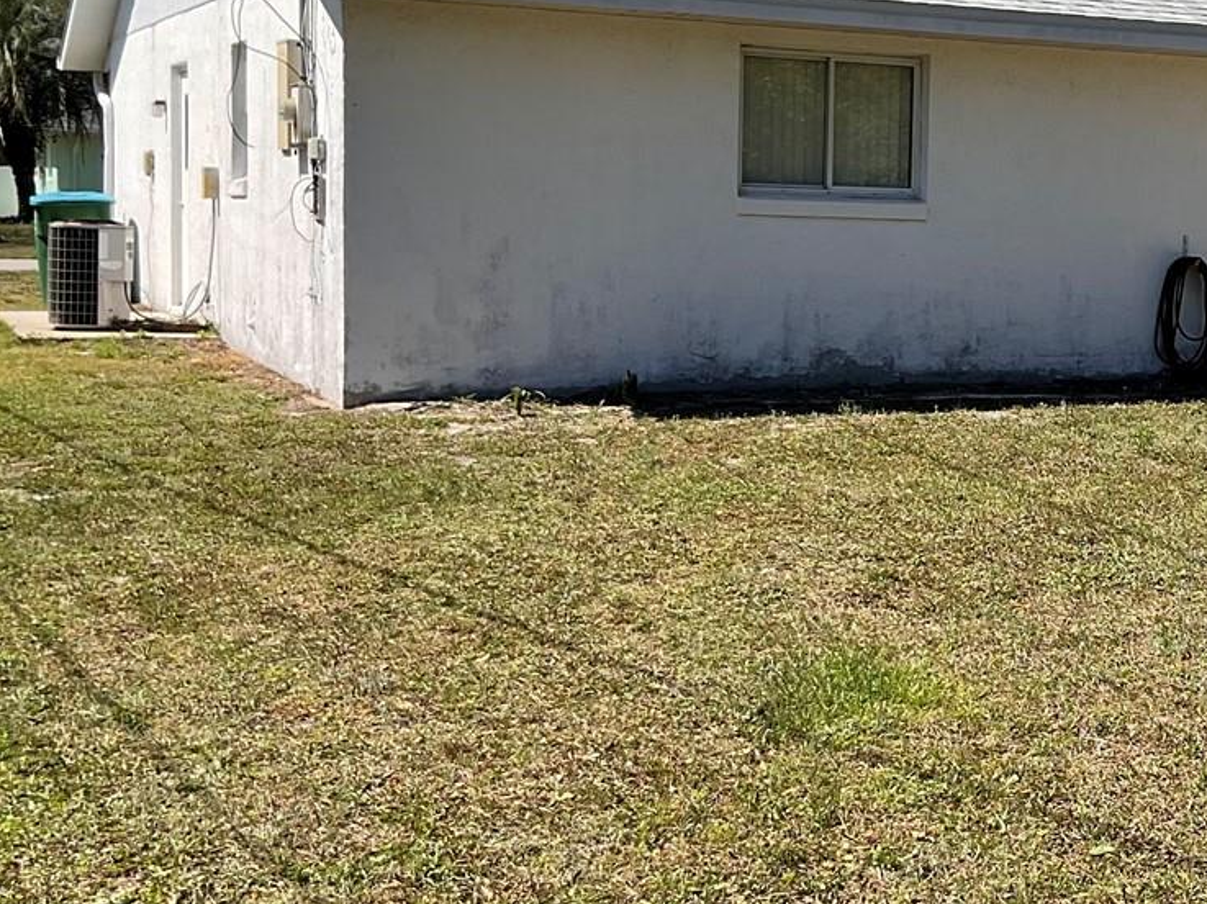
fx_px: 2196
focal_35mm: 63
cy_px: 370
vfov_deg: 23.2
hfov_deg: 29.6
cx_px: 1069
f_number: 1.8
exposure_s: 1/1848
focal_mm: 3
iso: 16
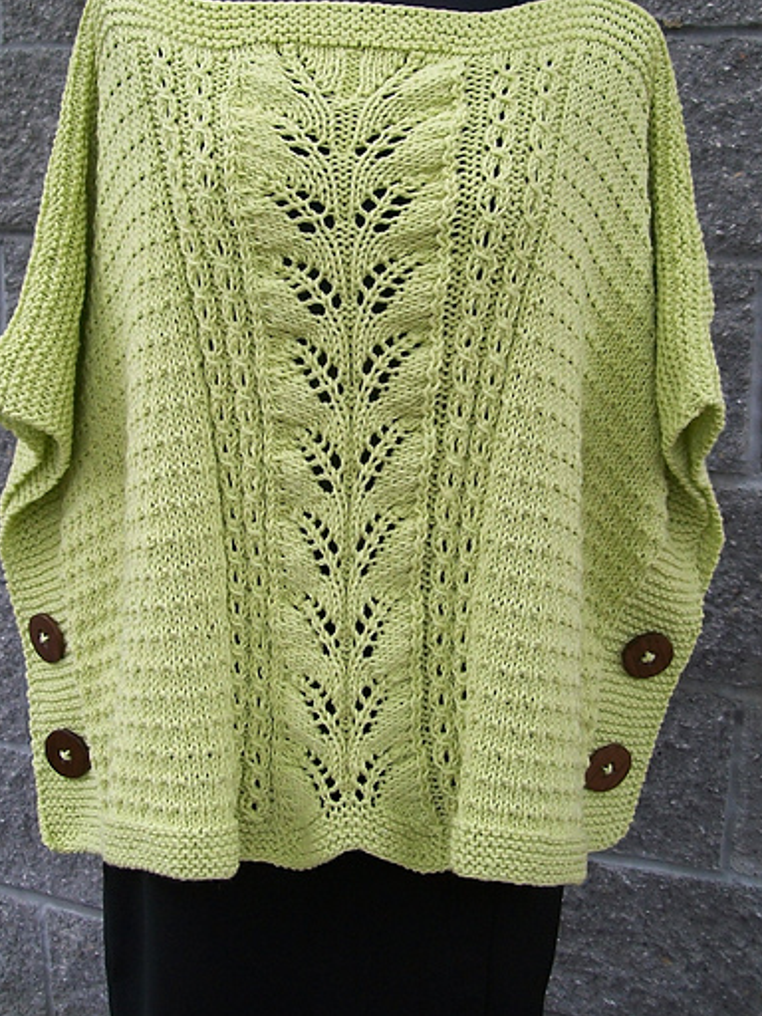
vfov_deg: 41.8
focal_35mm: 45
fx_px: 1321
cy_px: 391
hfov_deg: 32.2
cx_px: 371
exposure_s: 1/100
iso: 80
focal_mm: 6
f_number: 2.7
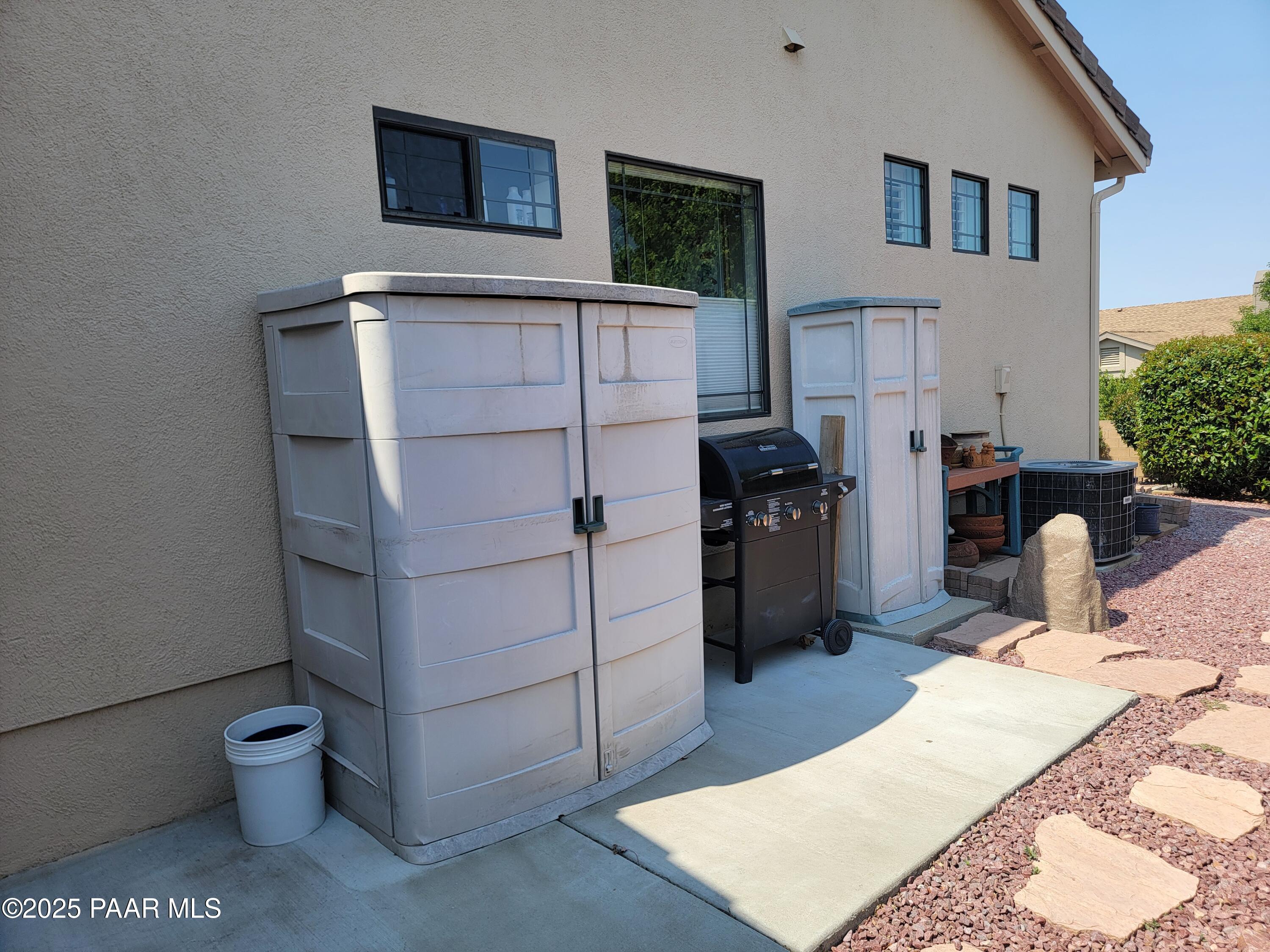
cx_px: 635
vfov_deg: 56.8
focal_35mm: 24
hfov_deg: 71.6
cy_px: 476
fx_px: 881
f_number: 1.8
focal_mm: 6.7
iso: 16
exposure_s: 1/641
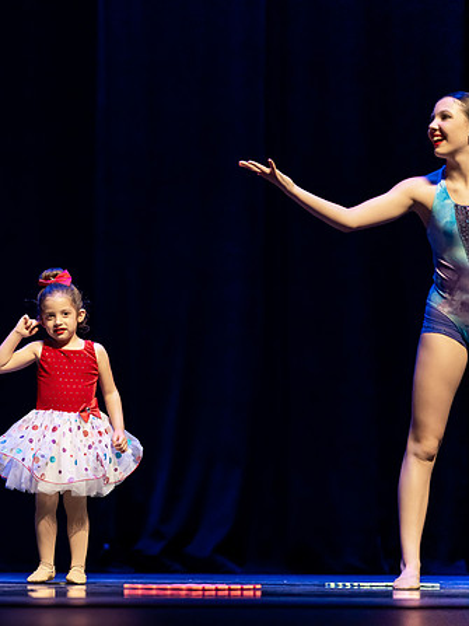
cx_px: 5
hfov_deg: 6.8
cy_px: 314
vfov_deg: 9.1
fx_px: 3940
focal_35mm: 218
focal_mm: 150
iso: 3200
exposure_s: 1/640
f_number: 2.8
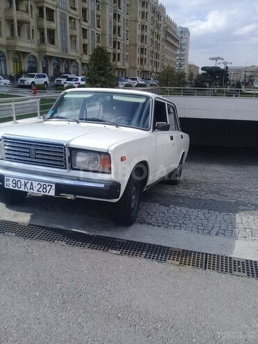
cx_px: 129
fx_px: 308
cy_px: 172
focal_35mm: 31
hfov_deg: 45.4
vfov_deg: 58.4
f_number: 2.2
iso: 50
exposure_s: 1/1435
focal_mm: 3.3
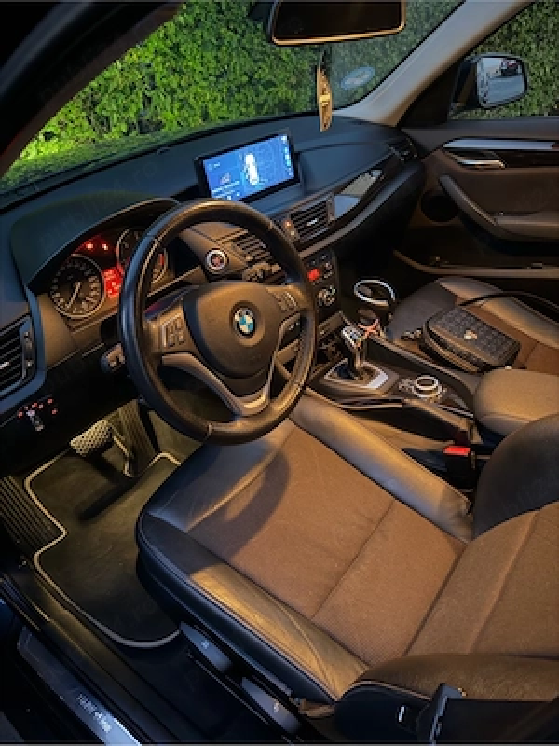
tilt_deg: -34.8
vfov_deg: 71.6
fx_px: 517
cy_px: 373
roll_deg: +5.6
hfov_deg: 56.8
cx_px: 280
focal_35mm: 24
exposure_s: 1/9
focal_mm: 6.76
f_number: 1.78
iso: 1250
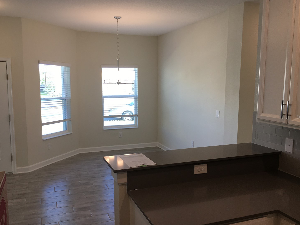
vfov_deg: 44.2
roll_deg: -1.0
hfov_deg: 56.8
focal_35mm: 32
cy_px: 117
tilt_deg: -6.8
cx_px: 151
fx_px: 277
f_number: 2.2
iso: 32
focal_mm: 4.15
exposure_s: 1/60
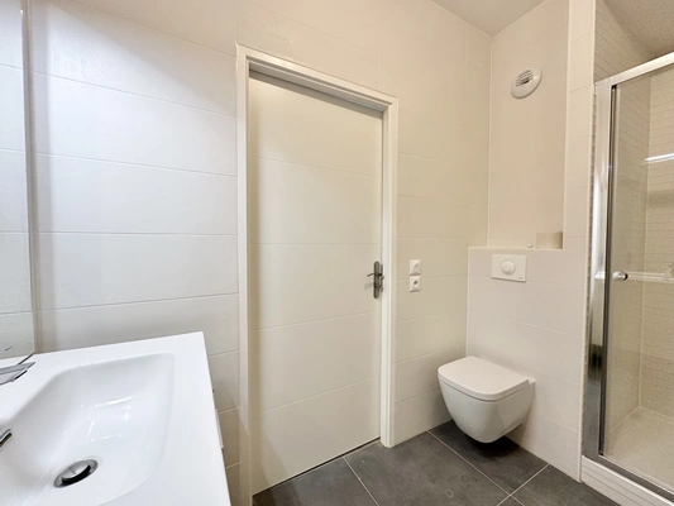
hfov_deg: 102.1
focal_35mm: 14
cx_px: 337
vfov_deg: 85.7
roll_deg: +0.0
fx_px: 273
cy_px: 253
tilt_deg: -1.7
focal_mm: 2.22
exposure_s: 1/100
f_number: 2.2
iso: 200
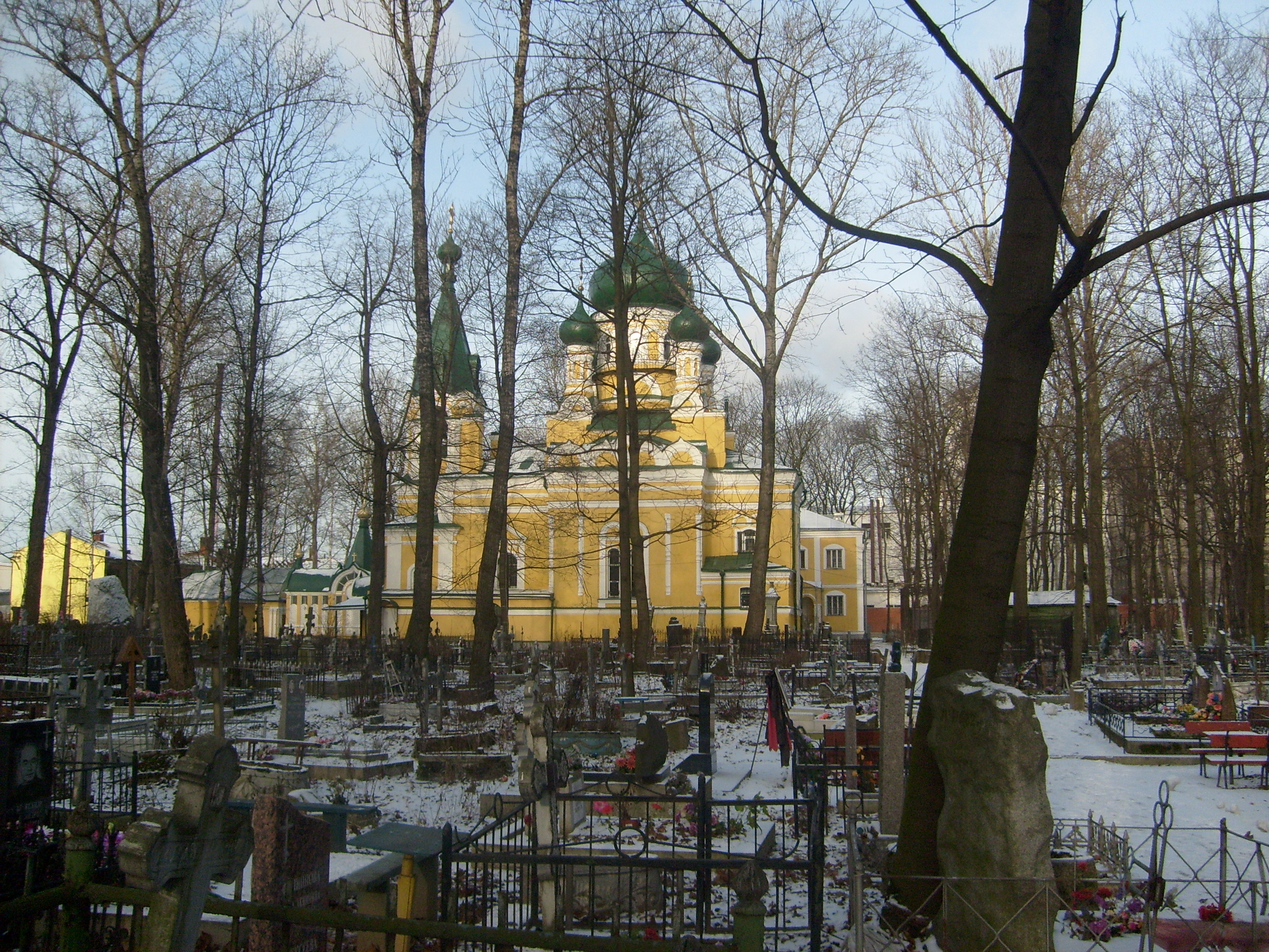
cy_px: 476
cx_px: 634
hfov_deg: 52.6
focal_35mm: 35
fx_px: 1283
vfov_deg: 40.7
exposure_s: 1/180
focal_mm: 5.8
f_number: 7.1
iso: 80
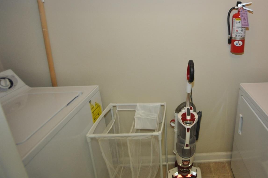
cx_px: 187
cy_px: 60
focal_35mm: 21
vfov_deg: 58.1
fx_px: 156
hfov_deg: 77.5
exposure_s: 1/60
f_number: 4
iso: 800
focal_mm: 10
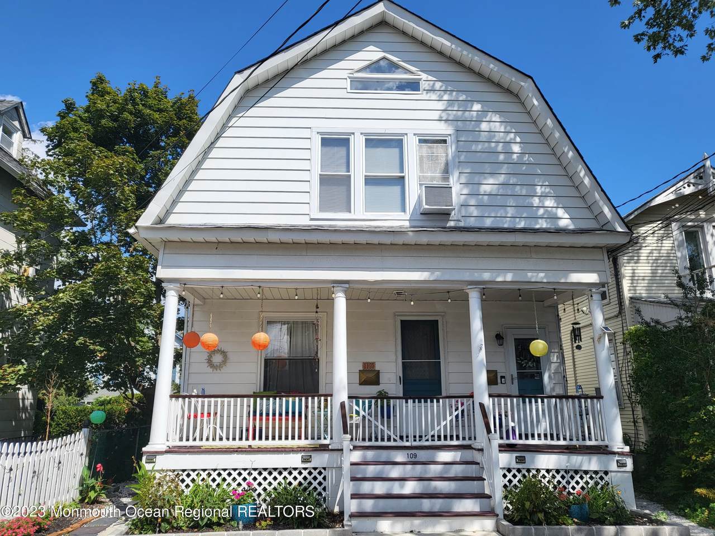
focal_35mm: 26
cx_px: 358
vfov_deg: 53.1
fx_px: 537
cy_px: 268
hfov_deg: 67.3
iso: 50
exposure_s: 1/3455
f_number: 1.8
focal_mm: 4.25
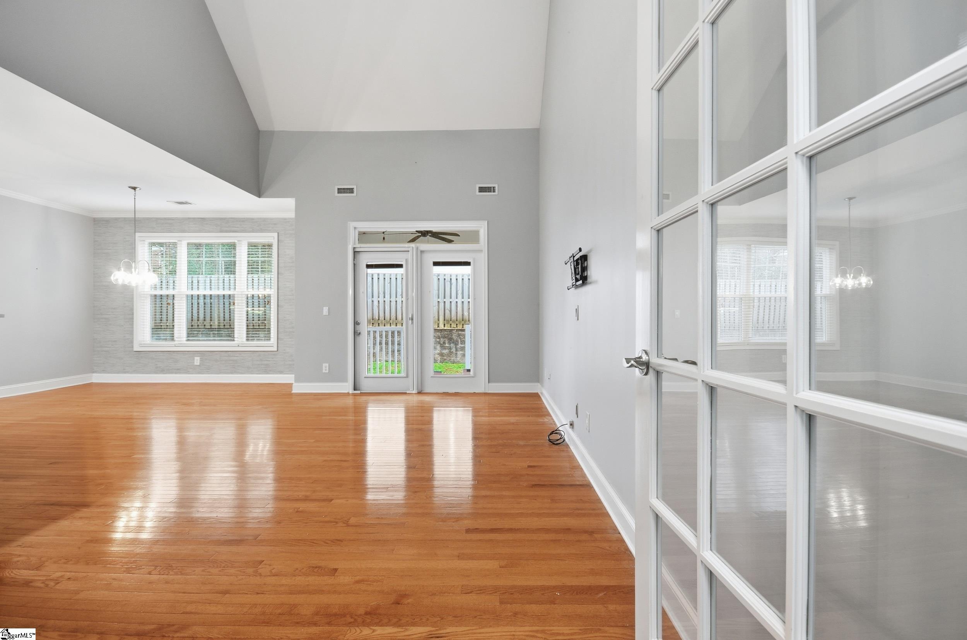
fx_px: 402
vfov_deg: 77.1
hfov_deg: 100.5
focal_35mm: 15
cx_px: 484
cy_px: 320
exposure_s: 1/4
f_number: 9
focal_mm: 10
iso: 250
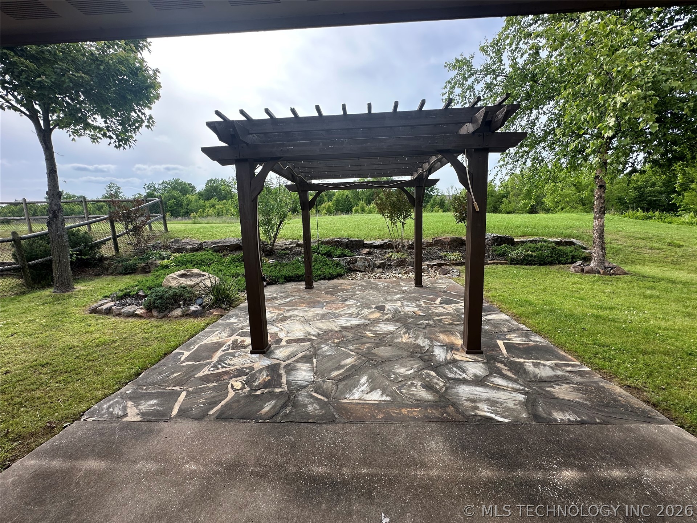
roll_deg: +1.5
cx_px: 348
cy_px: 262
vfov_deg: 85.7
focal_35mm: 14
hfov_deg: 102.1
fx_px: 282
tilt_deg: -9.1
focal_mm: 2.22
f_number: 2.2
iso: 40
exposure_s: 1/487
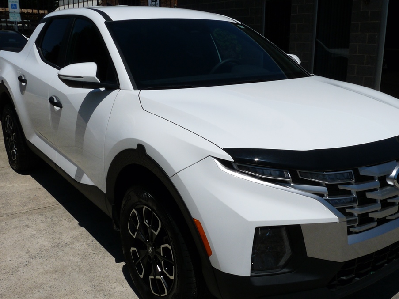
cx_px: 213
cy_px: 146
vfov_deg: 39.6
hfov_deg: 51.3
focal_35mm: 36
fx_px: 415
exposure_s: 1/800
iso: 100
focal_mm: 4.8
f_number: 8
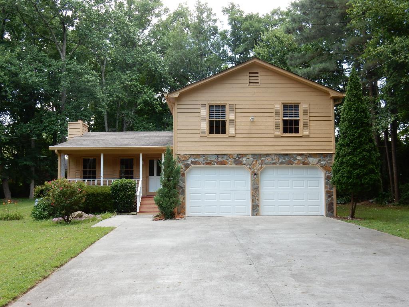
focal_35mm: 36
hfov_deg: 51.4
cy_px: 154
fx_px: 425
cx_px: 204
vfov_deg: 39.7
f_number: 4
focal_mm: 6.4
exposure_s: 1/160
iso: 125
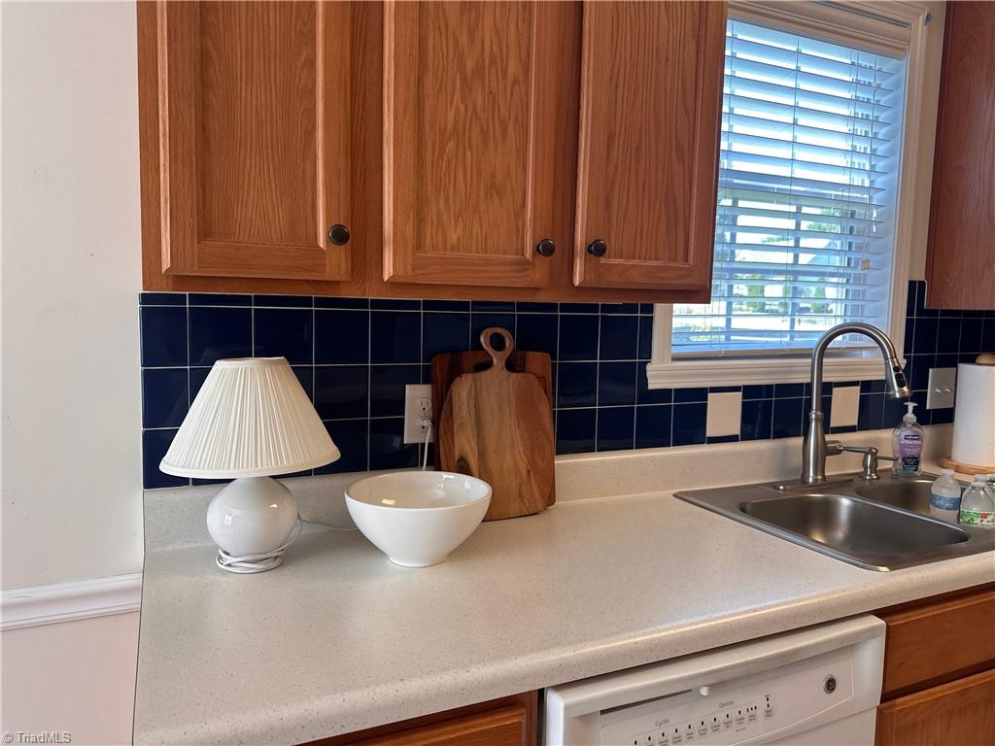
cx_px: 498
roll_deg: -2.4
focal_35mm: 24
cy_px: 373
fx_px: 690
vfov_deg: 56.8
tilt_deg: -5.0
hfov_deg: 71.6
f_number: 1.78
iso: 100
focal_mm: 6.86
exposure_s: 1/120
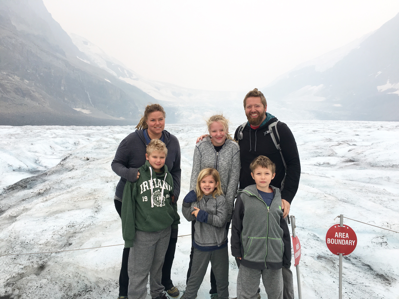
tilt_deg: +1.2
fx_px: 334
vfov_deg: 48.2
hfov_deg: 61.7
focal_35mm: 29
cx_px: 200
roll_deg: -0.2
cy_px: 150
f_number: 2.2
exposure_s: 1/565
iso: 25
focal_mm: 4.15
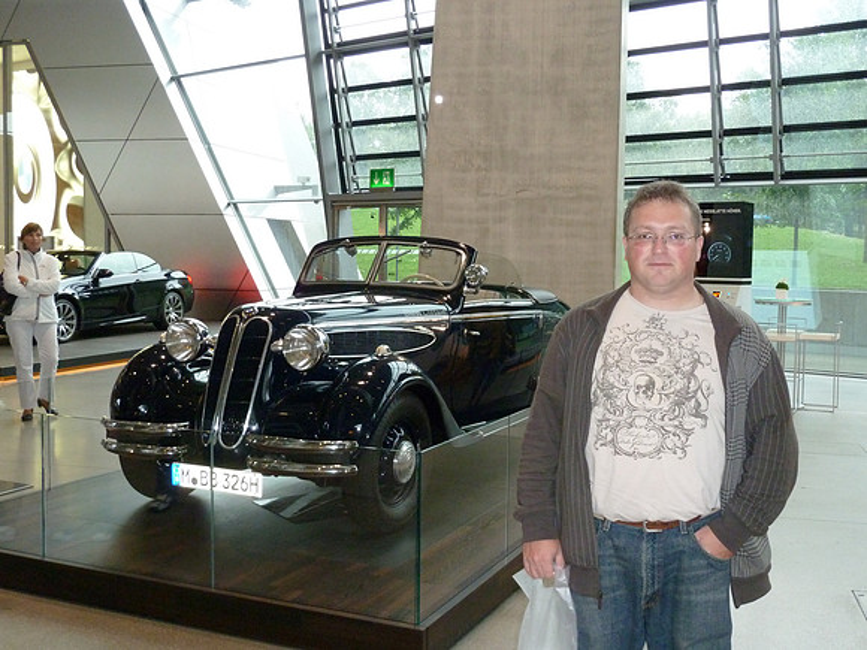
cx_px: 434
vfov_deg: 36.0
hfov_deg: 46.8
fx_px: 1002
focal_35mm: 40
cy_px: 325
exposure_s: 1/30
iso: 400
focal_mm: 6.5
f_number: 3.6
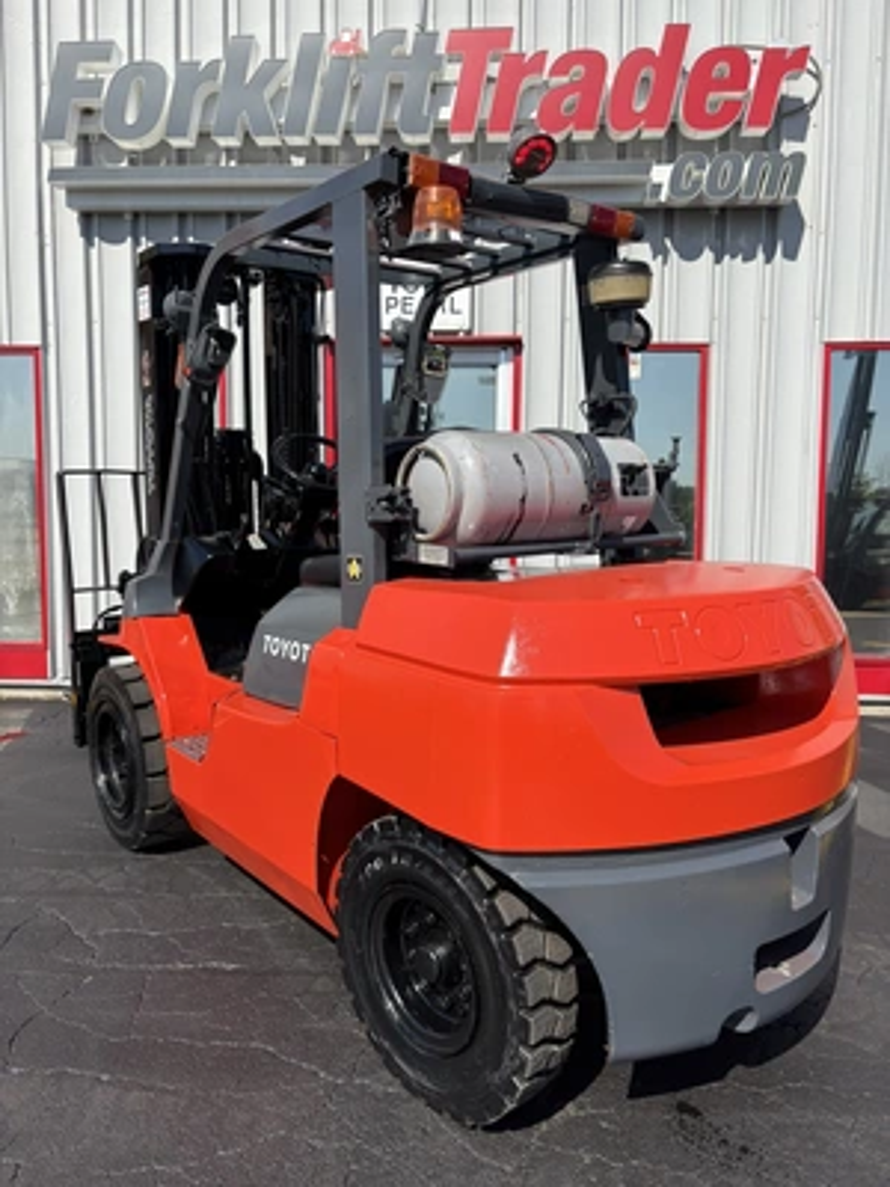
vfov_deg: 67.3
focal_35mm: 26
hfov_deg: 53.1
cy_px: 594
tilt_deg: -3.4
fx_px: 891
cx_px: 445
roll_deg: -0.3
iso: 50
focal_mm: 5.96
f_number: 1.6
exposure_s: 1/3279
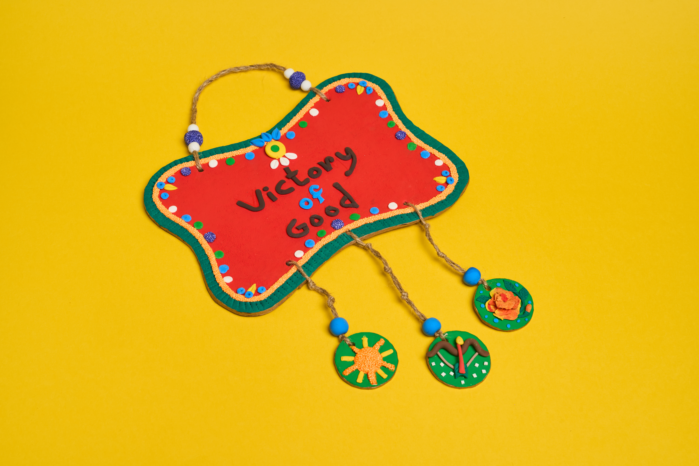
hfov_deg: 36.9
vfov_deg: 25.1
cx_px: 350
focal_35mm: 54
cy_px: 233
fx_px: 1048
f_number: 13
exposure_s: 1/100
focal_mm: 54
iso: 250
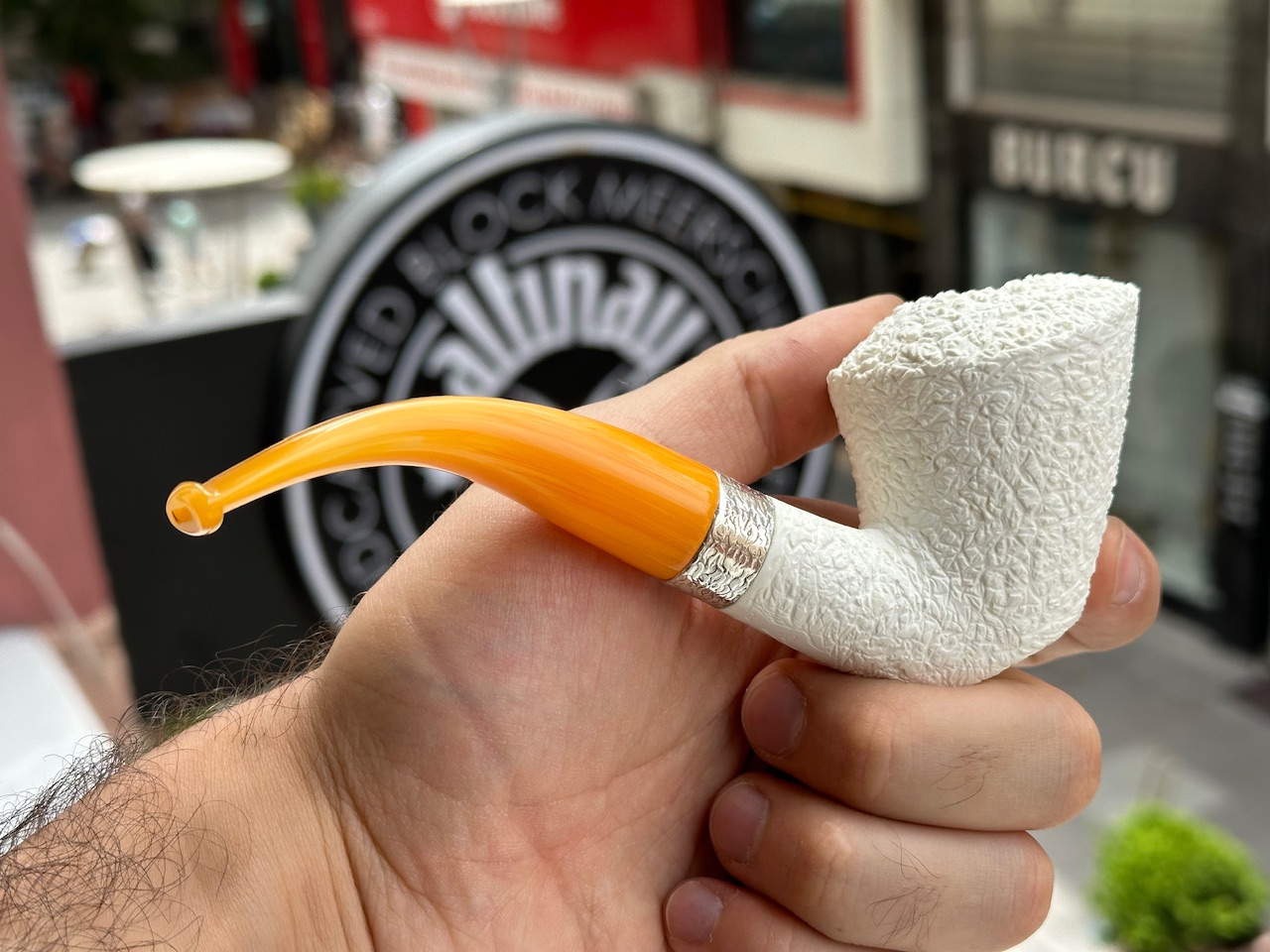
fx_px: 1761
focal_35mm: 48
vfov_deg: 30.3
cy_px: 476
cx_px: 635
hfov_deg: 39.7
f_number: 1.78
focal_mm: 6.86
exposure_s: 1/1497
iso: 64
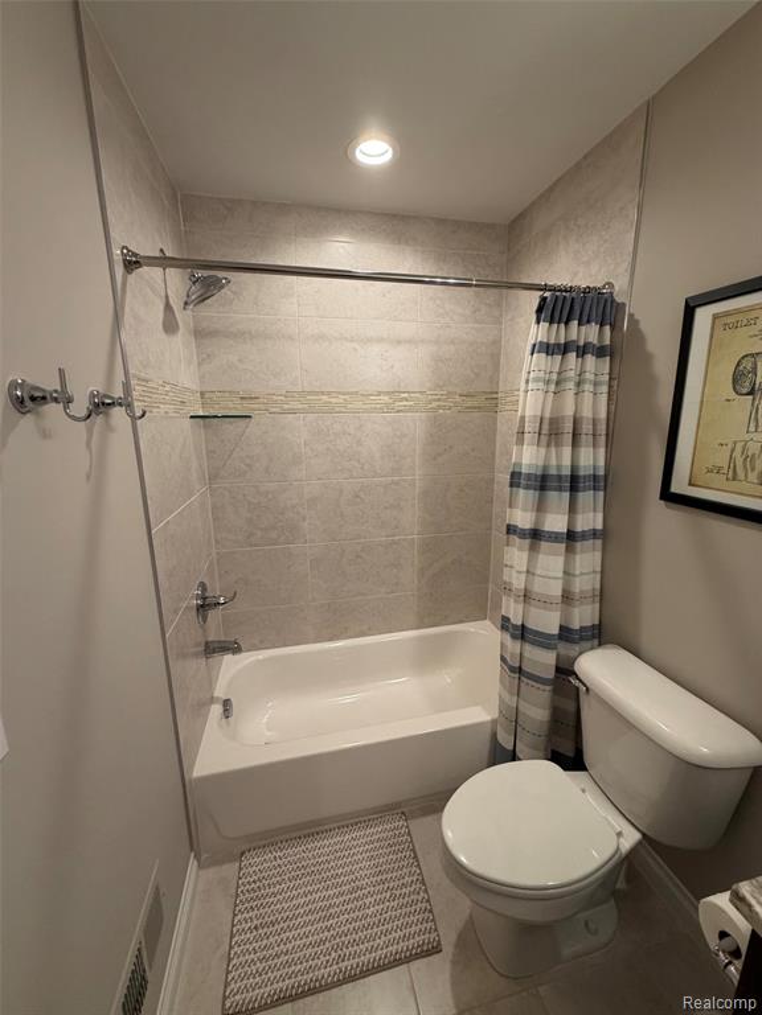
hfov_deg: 85.7
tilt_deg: -12.2
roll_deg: +0.3
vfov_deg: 102.1
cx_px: 381
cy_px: 508
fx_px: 411
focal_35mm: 14
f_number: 2.2
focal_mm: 2.22
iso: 250
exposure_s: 1/120
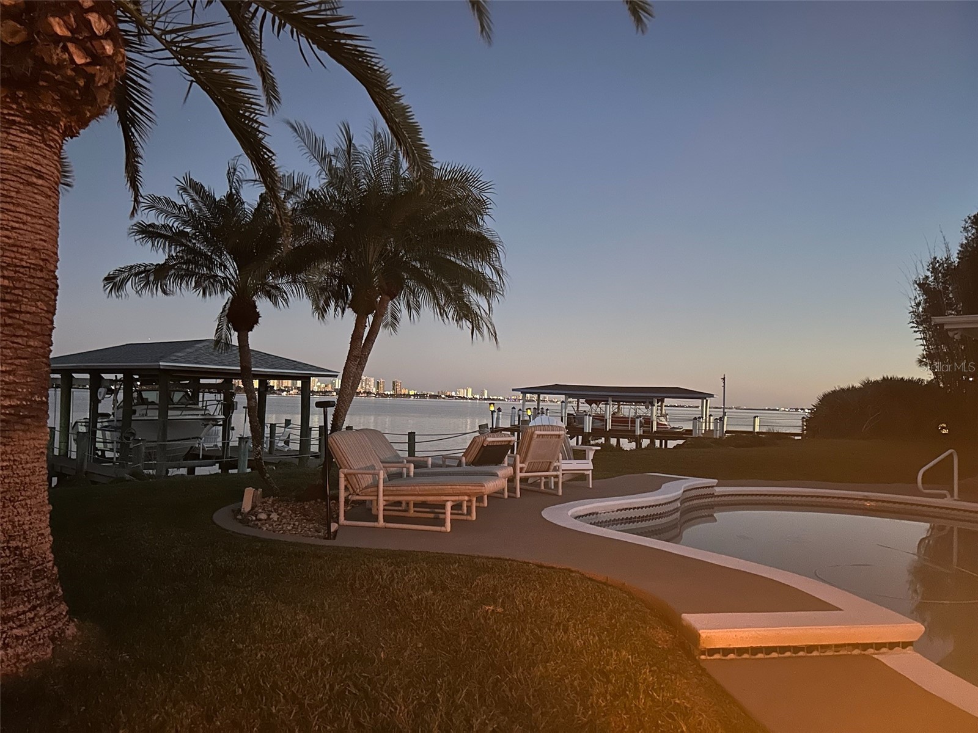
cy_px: 366
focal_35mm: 26
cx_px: 489
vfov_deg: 53.1
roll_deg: -1.7
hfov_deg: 67.3
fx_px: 735
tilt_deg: +1.9
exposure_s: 1/20
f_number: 1.5
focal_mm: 5.7
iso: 1000
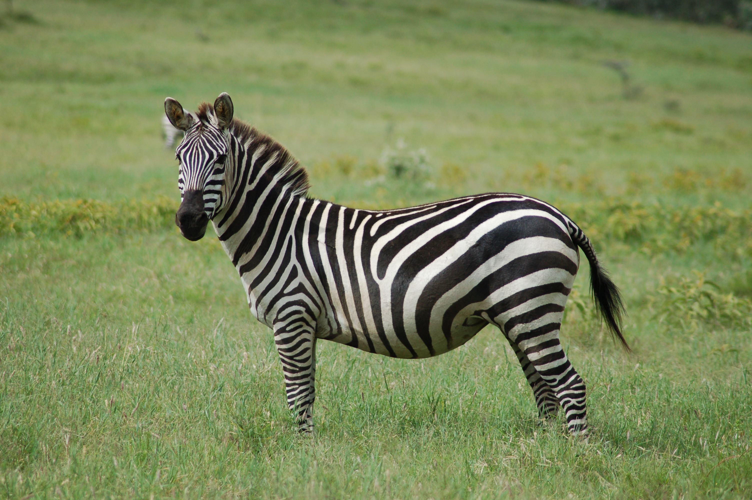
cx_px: 376
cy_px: 250
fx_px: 7513
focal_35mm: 360
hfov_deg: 5.7
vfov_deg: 3.8
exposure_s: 1/2000
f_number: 5.6
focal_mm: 240
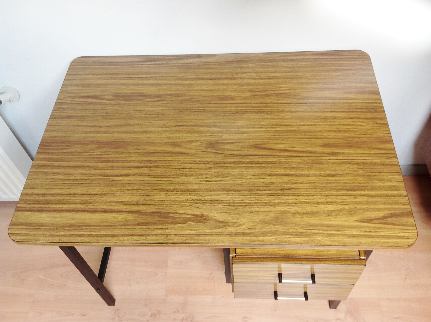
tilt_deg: -53.9
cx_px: 216
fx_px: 435
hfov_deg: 52.7
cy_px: 161
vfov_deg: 40.6
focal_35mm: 35
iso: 50
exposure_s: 1/30
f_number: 2.4
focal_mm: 4.28
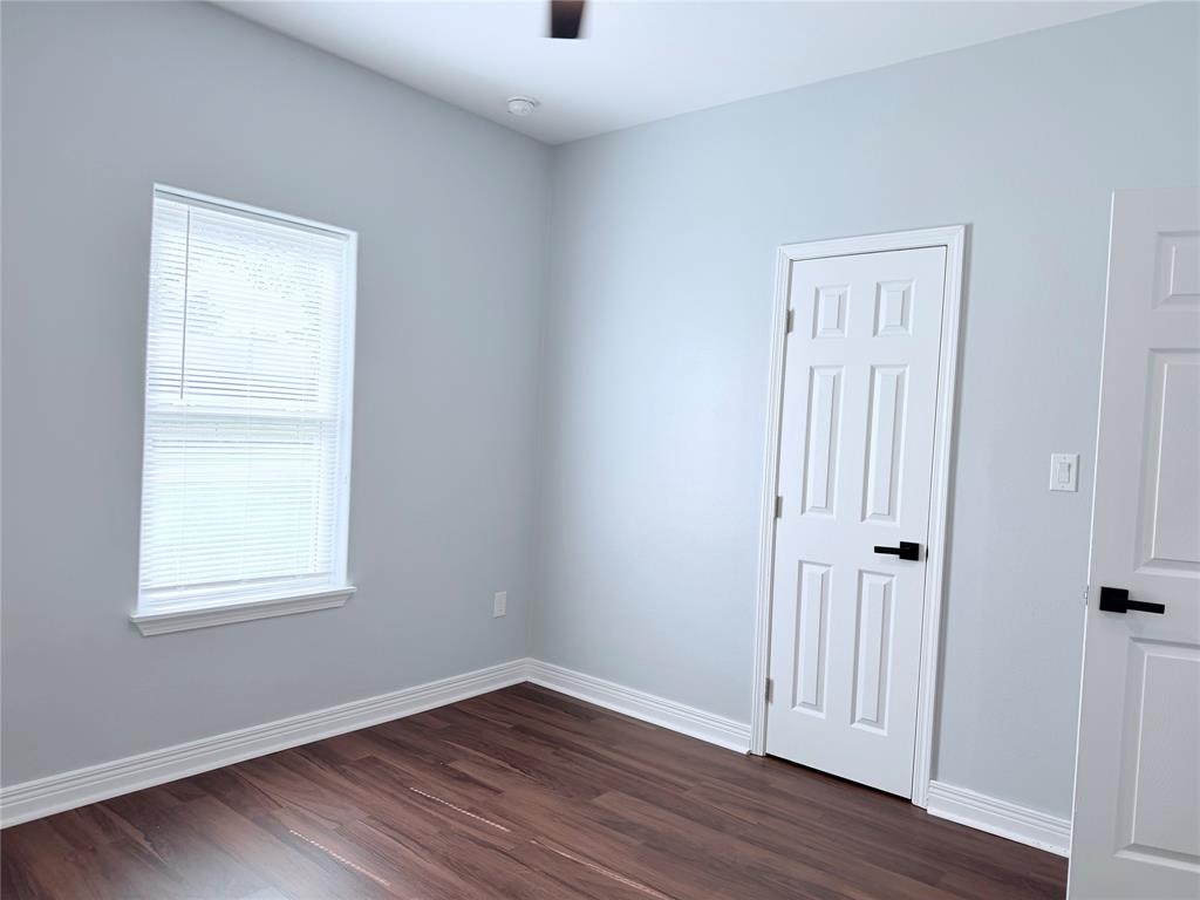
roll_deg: -2.8
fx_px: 832
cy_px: 450
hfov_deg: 71.6
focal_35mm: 24
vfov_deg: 56.8
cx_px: 600
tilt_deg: -2.4
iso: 80
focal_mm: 6.76
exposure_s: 1/120
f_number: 1.78
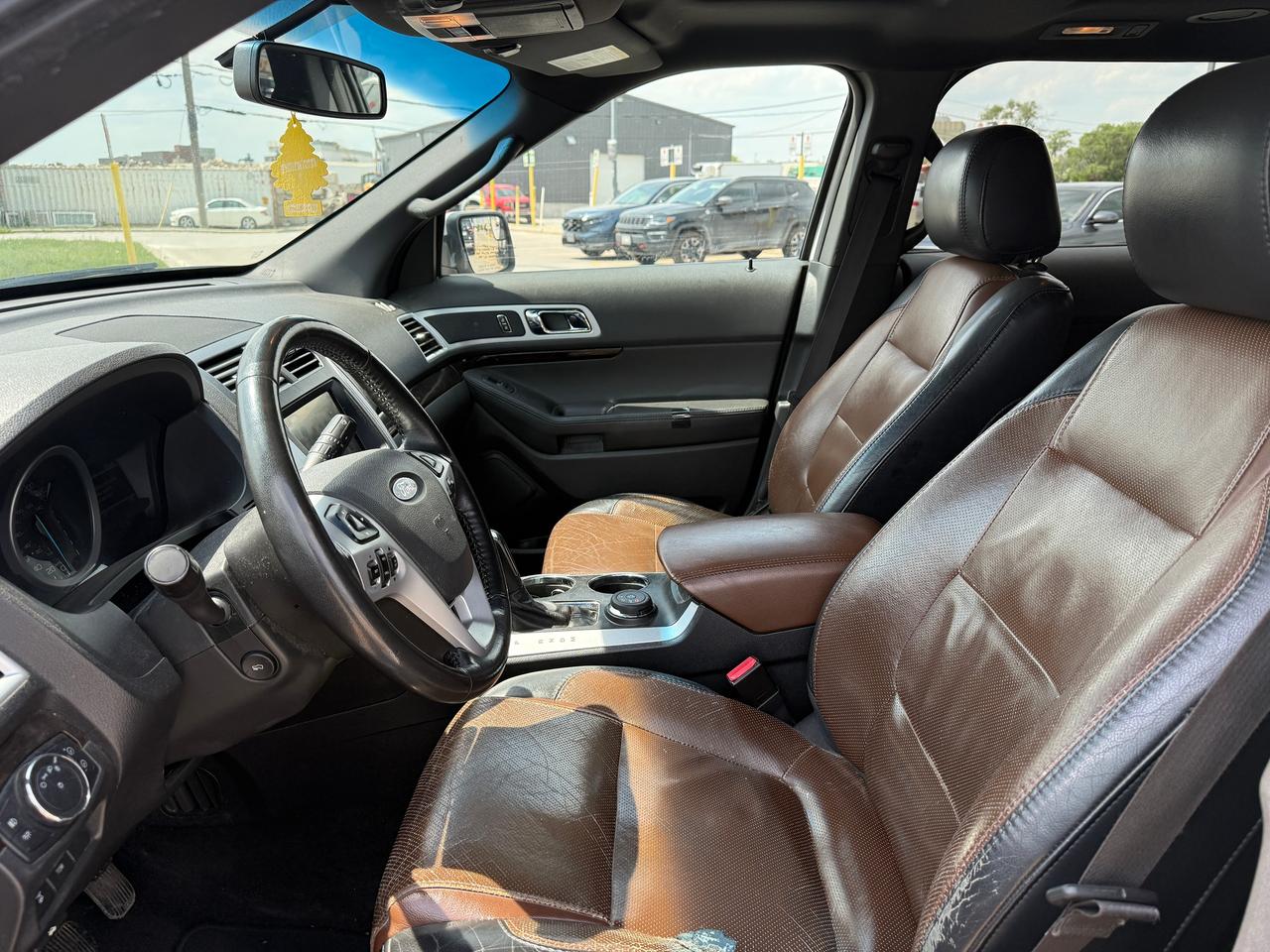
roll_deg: -0.5
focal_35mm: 24
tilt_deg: -17.1
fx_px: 881
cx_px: 635
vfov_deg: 56.8
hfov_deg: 71.6
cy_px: 476
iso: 100
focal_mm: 6.76
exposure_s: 1/992
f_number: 1.78
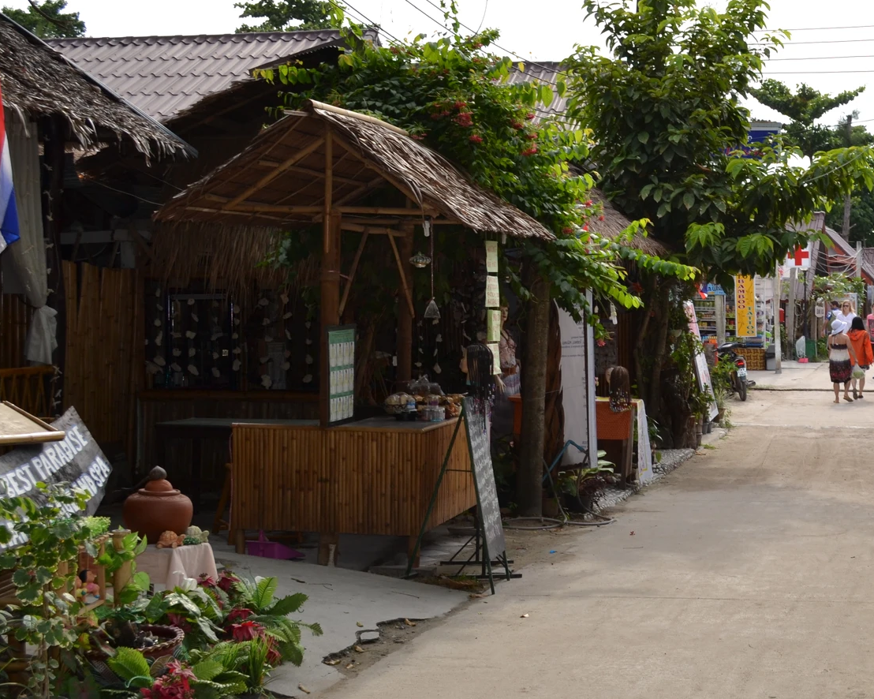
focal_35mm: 61
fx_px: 1578
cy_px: 300
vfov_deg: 25.0
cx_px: 727
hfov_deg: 30.1
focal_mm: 24
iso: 100
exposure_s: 1/200
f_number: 7.1
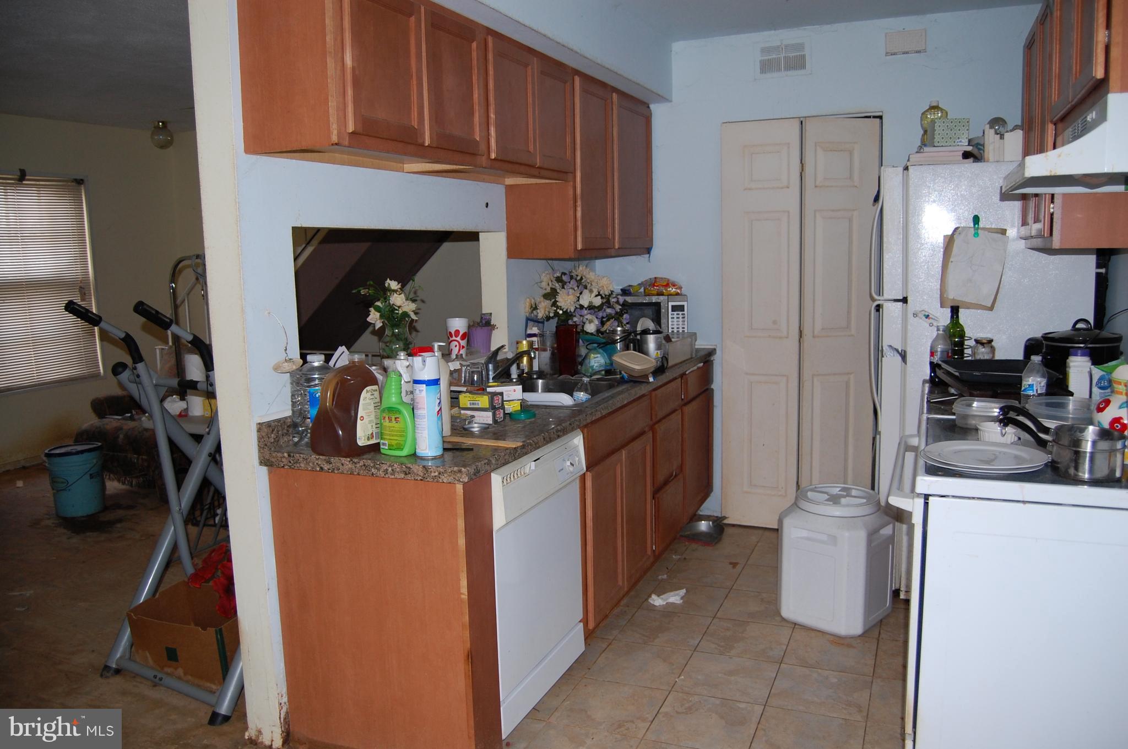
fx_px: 845
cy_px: 374
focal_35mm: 27
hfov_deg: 67.4
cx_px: 564
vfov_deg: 47.8
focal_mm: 18
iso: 400
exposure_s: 1/60
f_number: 3.5
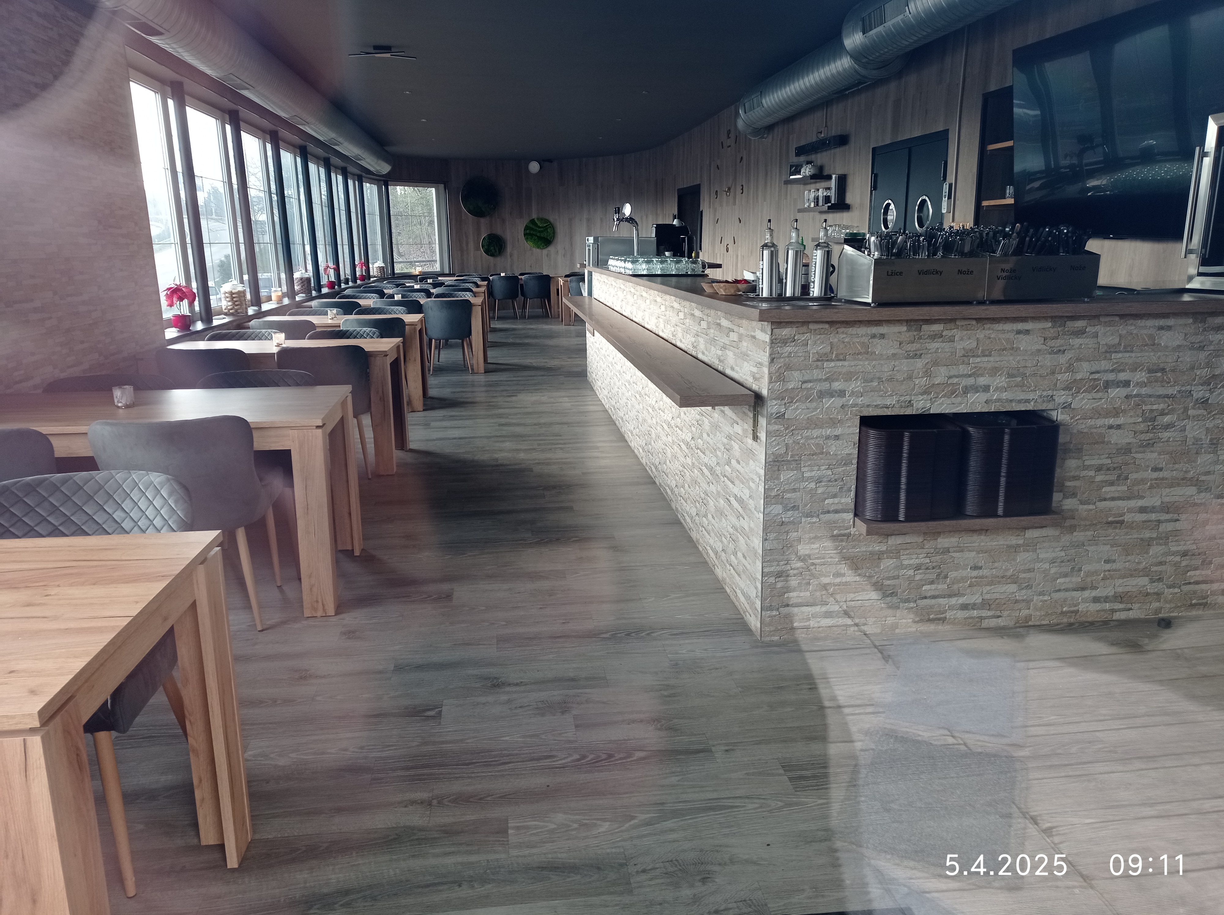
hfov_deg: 63.5
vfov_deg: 49.7
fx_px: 989
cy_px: 458
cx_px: 612
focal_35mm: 28
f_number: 1.79
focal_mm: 4.7
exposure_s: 1/100
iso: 105
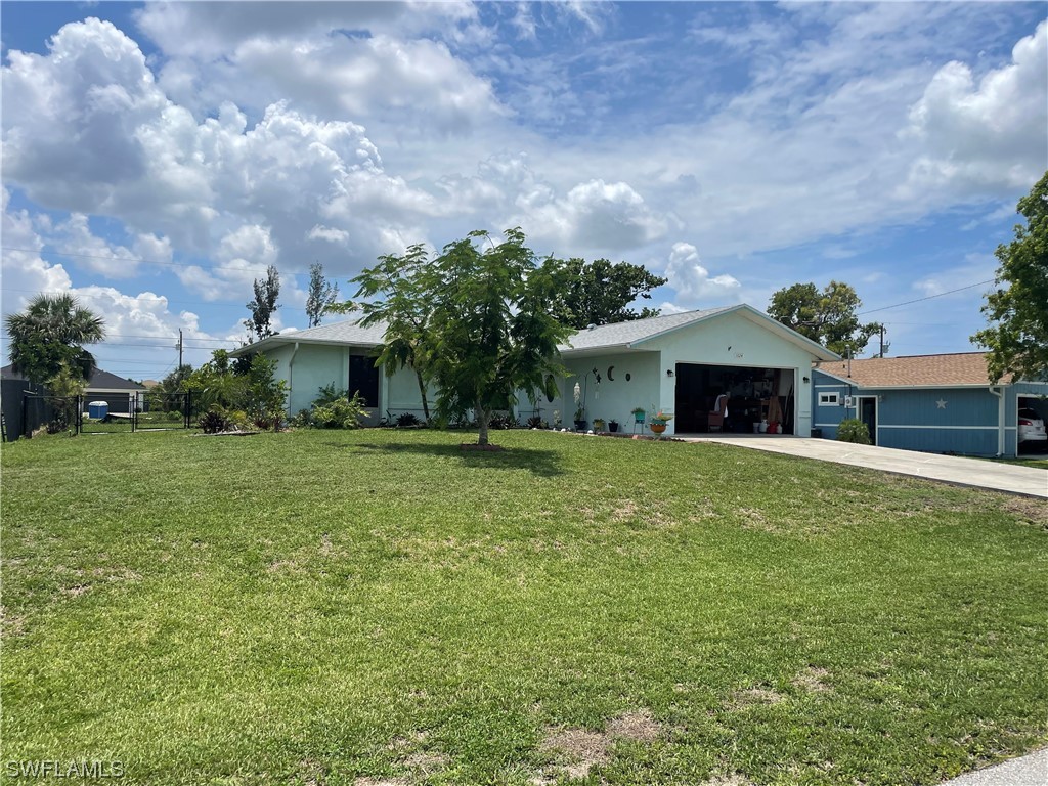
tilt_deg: +2.1
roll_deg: -0.3
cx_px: 524
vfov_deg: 53.1
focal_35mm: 26
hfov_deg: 67.3
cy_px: 393
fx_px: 787
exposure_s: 1/6494
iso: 32
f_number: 1.6
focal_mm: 4.2
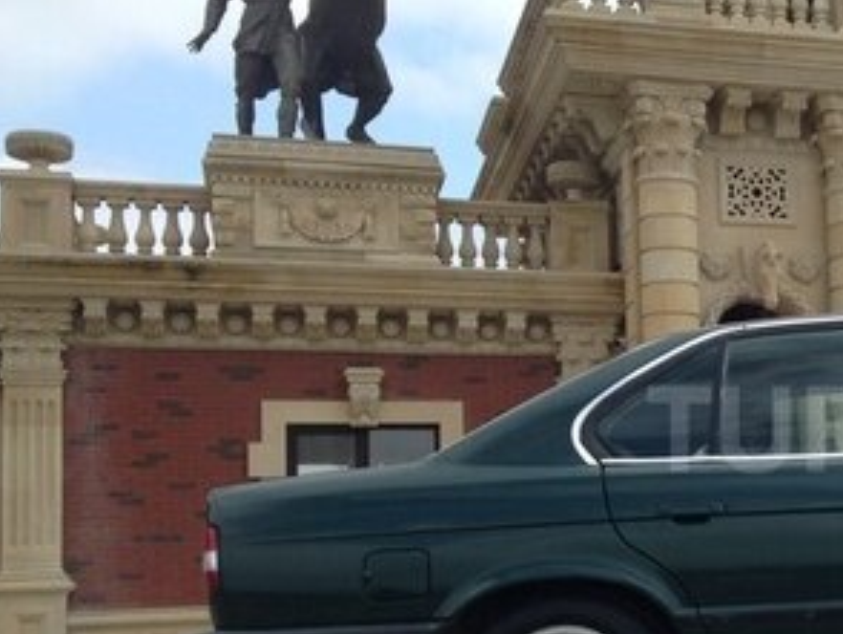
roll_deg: +1.0
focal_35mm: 74
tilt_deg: +5.6
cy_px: 429
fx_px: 1804
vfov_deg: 19.9
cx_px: 940
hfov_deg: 24.4
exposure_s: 1/985
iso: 50
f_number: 2.4
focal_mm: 4.12
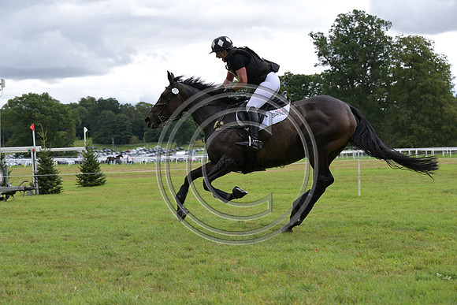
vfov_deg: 18.2
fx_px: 952
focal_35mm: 75
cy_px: 152
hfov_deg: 27.0
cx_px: 228
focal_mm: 75
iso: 560
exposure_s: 1/1250
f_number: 5.6
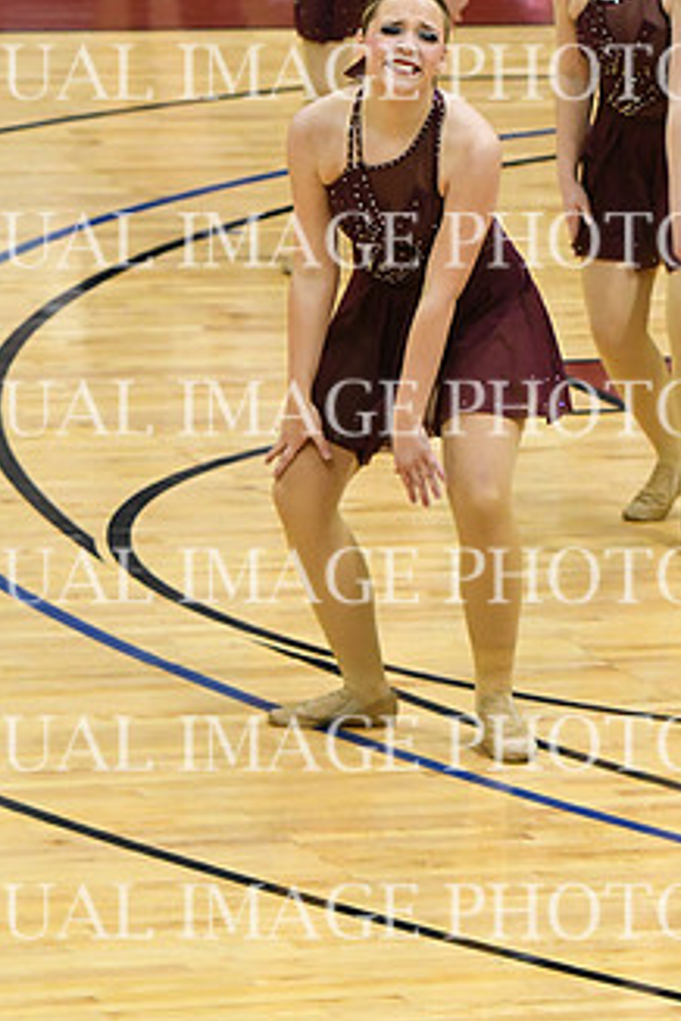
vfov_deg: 6.2
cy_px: 156
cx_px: 423
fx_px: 9420
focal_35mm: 332
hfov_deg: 4.1
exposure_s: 1/400
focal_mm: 125
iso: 4000
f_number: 3.5
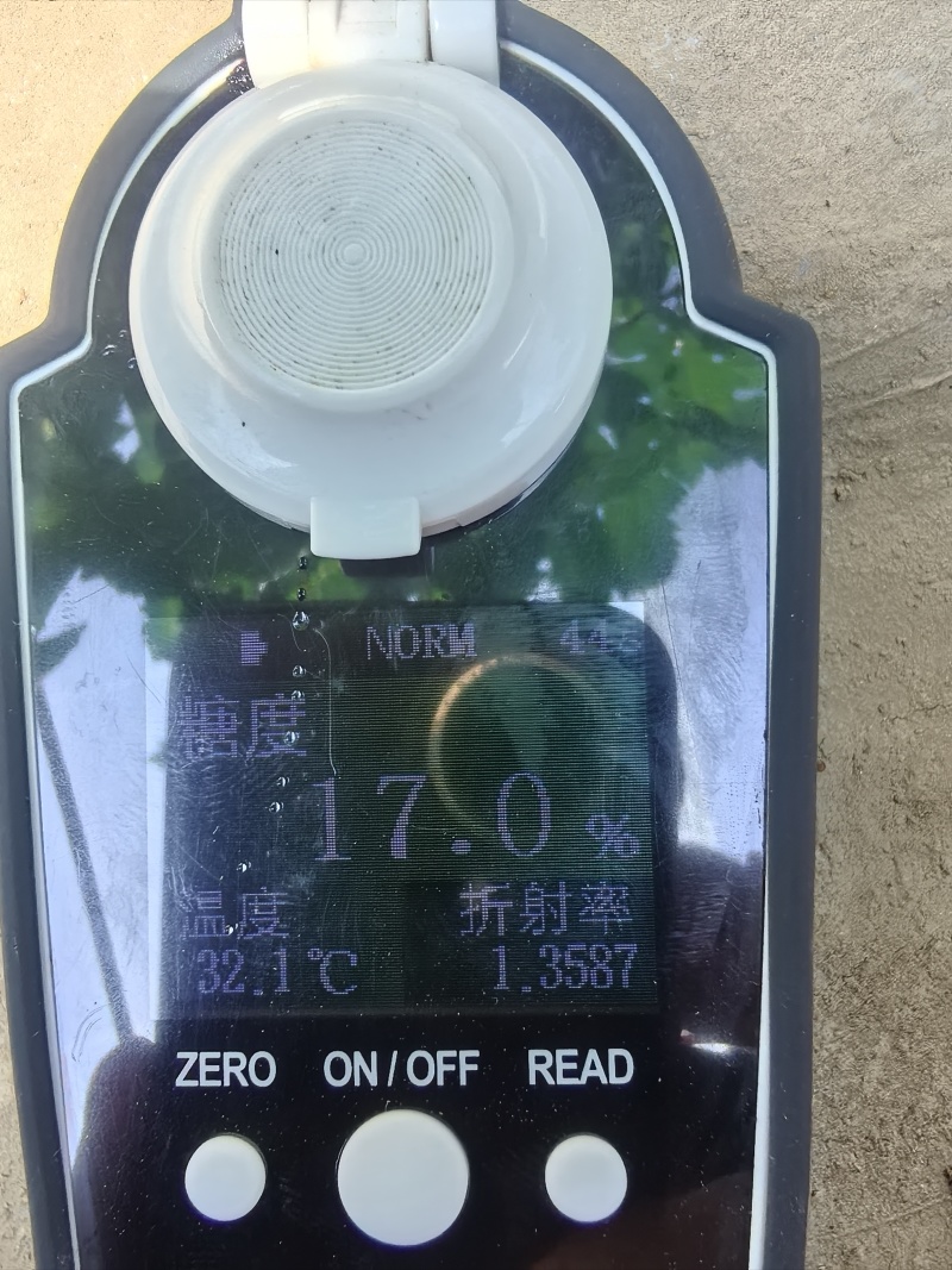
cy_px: 635
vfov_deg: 65.3
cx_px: 476
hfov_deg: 51.3
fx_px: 990
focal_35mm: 27
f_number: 2.2
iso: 50
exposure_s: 1/218
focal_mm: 1.68
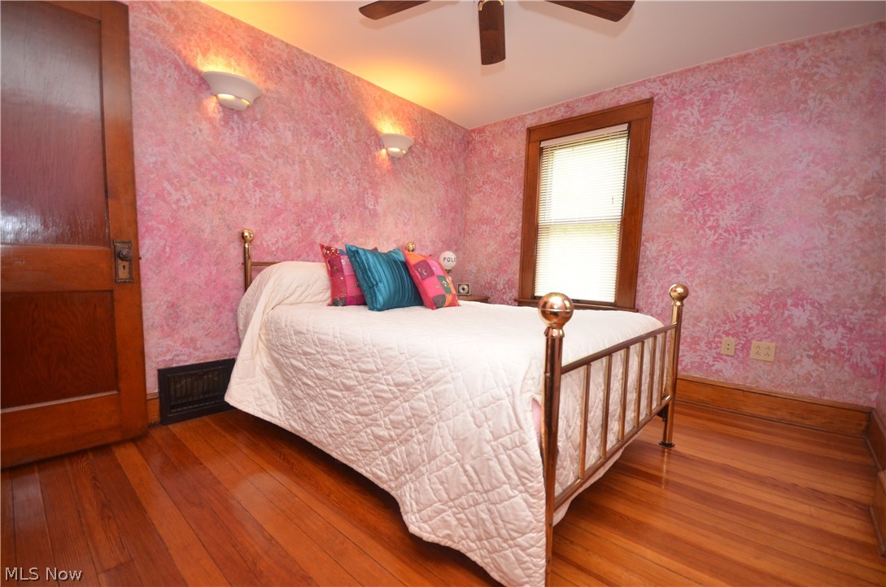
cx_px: 443
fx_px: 368
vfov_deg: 77.1
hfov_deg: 100.5
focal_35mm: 15
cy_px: 294
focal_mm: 10
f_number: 4
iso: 800
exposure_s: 1/60
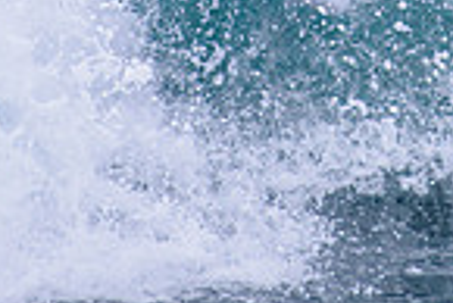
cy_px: -260
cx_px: 432
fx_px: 30809
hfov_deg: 0.8
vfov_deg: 0.6
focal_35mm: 2446
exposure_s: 1/2000
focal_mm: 500
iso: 280
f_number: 5.6
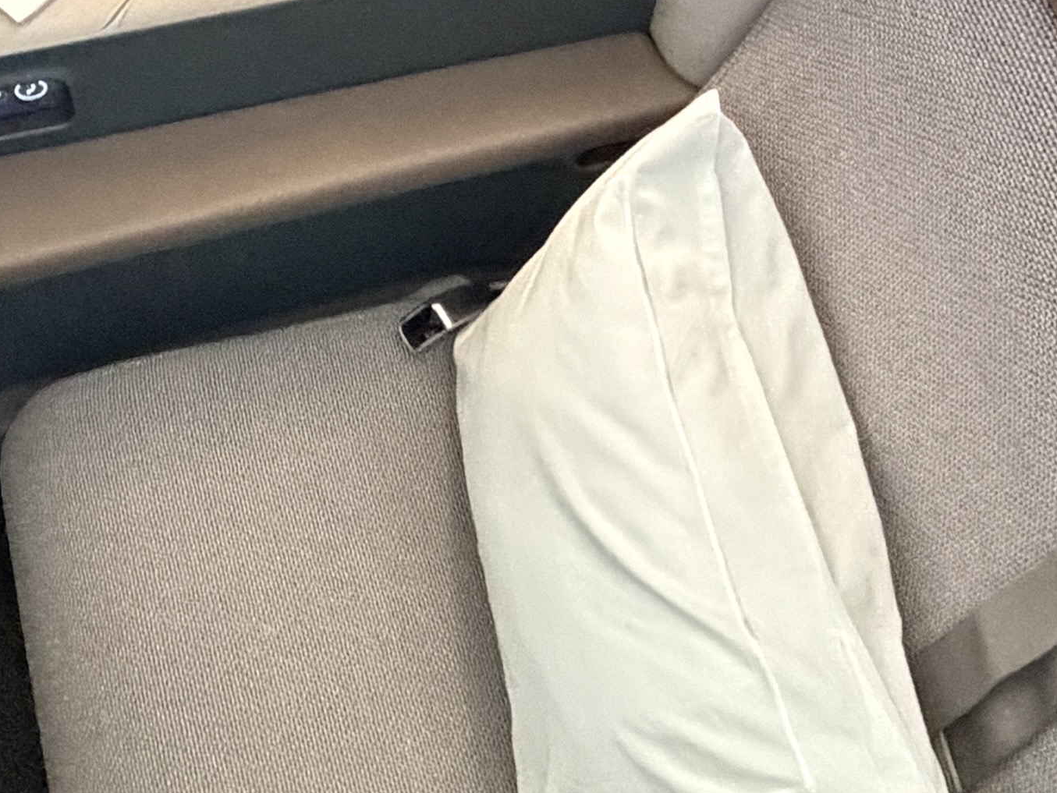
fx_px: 1802
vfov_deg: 24.7
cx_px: 360
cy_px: 282
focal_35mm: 59
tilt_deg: -64.3
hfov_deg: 32.4
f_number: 2.2
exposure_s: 1/59
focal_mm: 2.22
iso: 1250
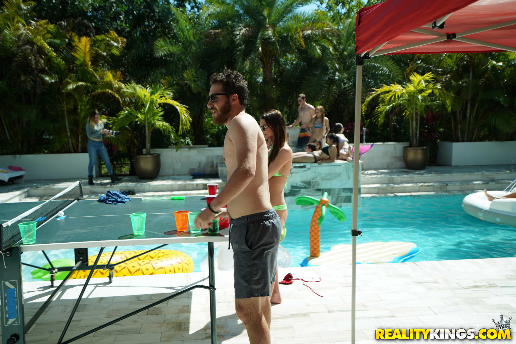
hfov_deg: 54.4
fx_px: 502
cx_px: 258
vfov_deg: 37.9
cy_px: 172
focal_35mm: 35
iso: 100
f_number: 4
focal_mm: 35
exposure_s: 1/50
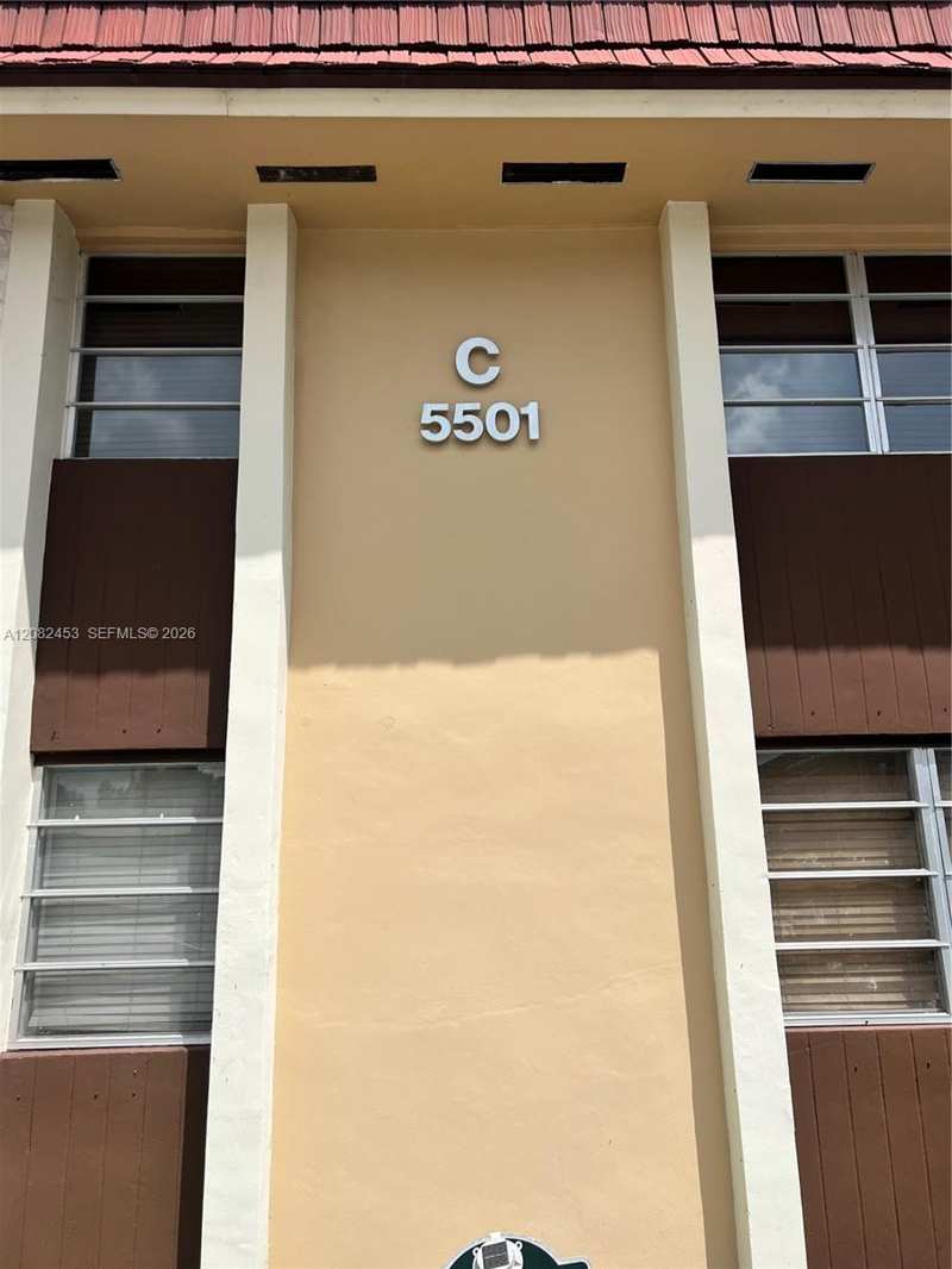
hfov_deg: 53.1
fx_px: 953
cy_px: 634
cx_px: 476
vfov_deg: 67.3
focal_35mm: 26
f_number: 1.5
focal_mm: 5.7
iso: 50
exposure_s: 1/6211
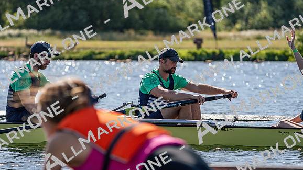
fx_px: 2113
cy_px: 95
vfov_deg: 4.6
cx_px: 152
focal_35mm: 263
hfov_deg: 8.2
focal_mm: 250
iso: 320
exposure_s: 1/2000
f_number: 5.6
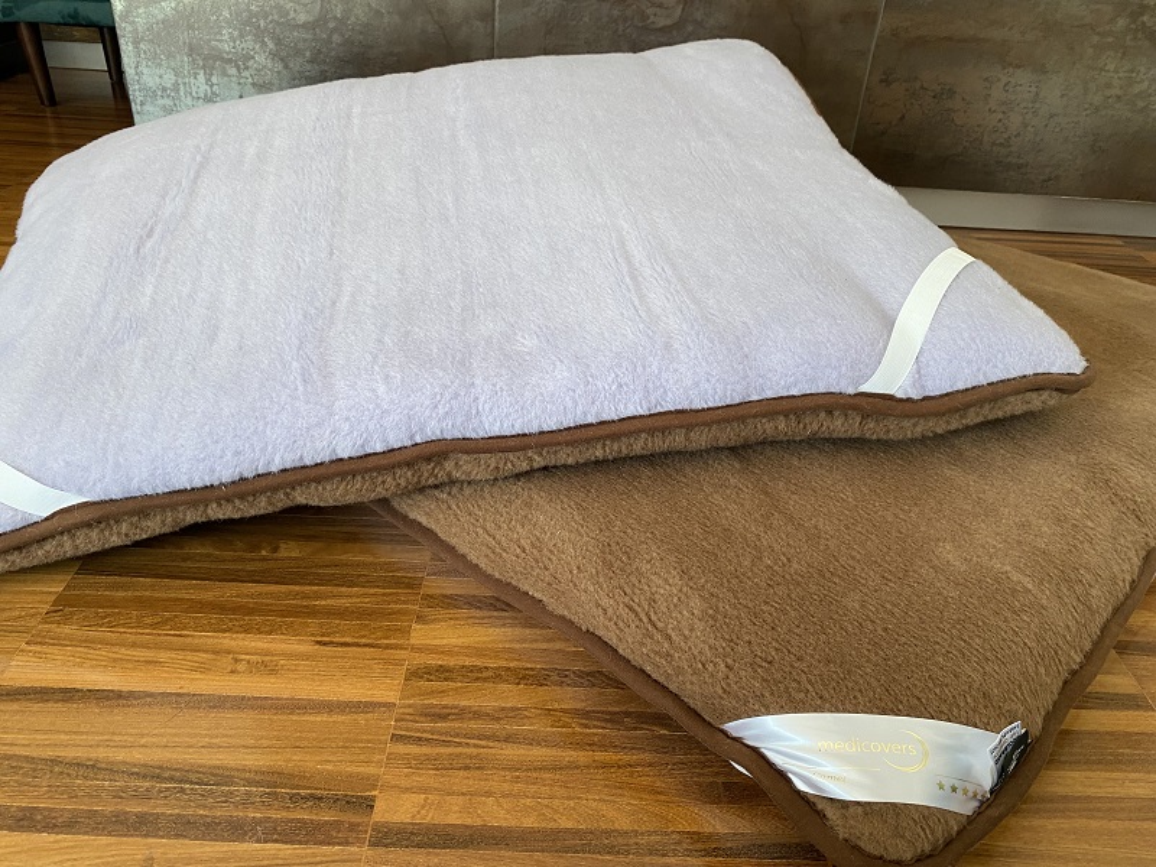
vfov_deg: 53.1
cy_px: 434
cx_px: 578
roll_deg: -4.4
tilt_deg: -31.3
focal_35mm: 26
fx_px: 868
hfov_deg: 67.3
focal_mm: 4.25
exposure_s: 1/93
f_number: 1.8
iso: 125
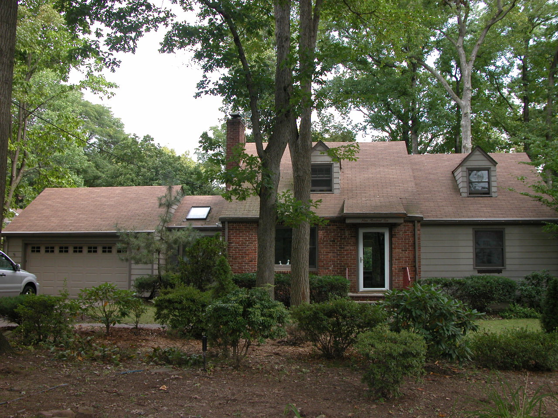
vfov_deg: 41.8
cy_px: 209
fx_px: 548
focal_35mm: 34
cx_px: 279
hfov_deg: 54.0
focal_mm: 8.9
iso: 100
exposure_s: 1/99.6
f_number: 4
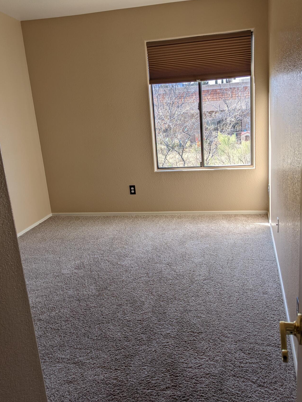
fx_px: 372
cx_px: 162
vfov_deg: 56.8
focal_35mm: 32
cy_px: 203
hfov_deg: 44.1
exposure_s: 1/903
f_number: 1.73
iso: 53
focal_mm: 4.38
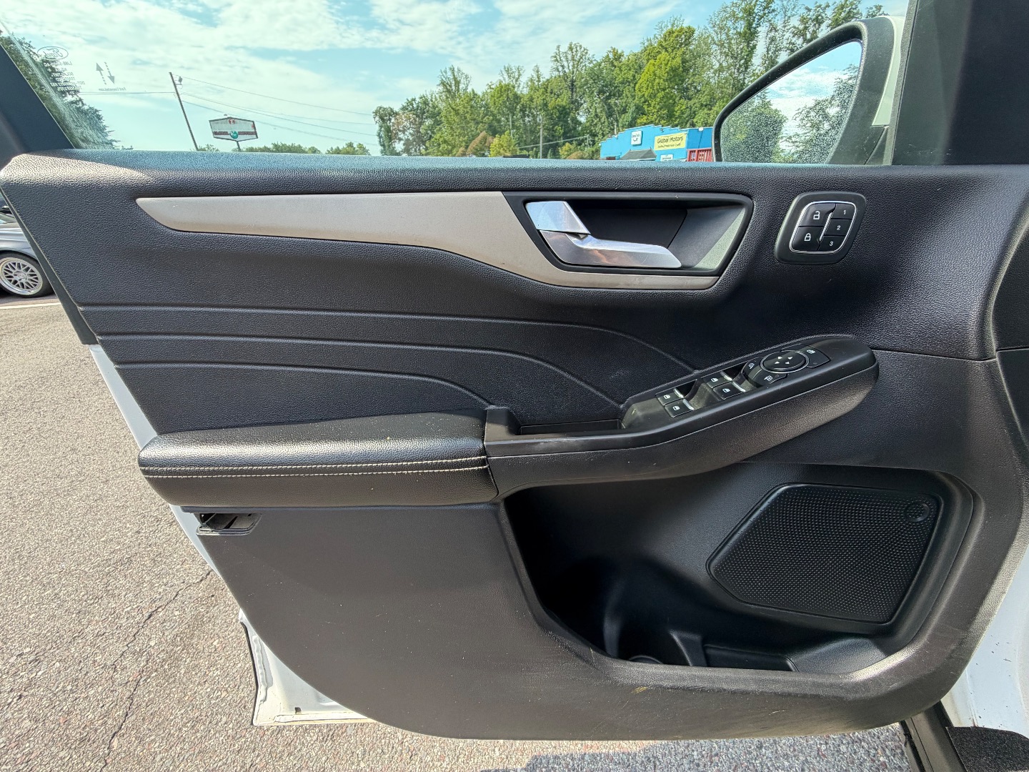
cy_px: 386
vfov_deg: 85.7
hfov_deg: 102.1
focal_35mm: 14
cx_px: 514
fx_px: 416
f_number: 2.2
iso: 40
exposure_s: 1/199
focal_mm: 2.22
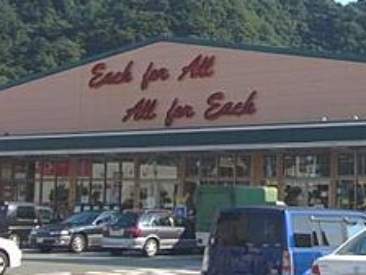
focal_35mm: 97
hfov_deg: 19.5
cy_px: 34
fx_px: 1026
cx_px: 392
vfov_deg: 15.1
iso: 80
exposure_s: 1/320
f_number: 5.6
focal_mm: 5.8
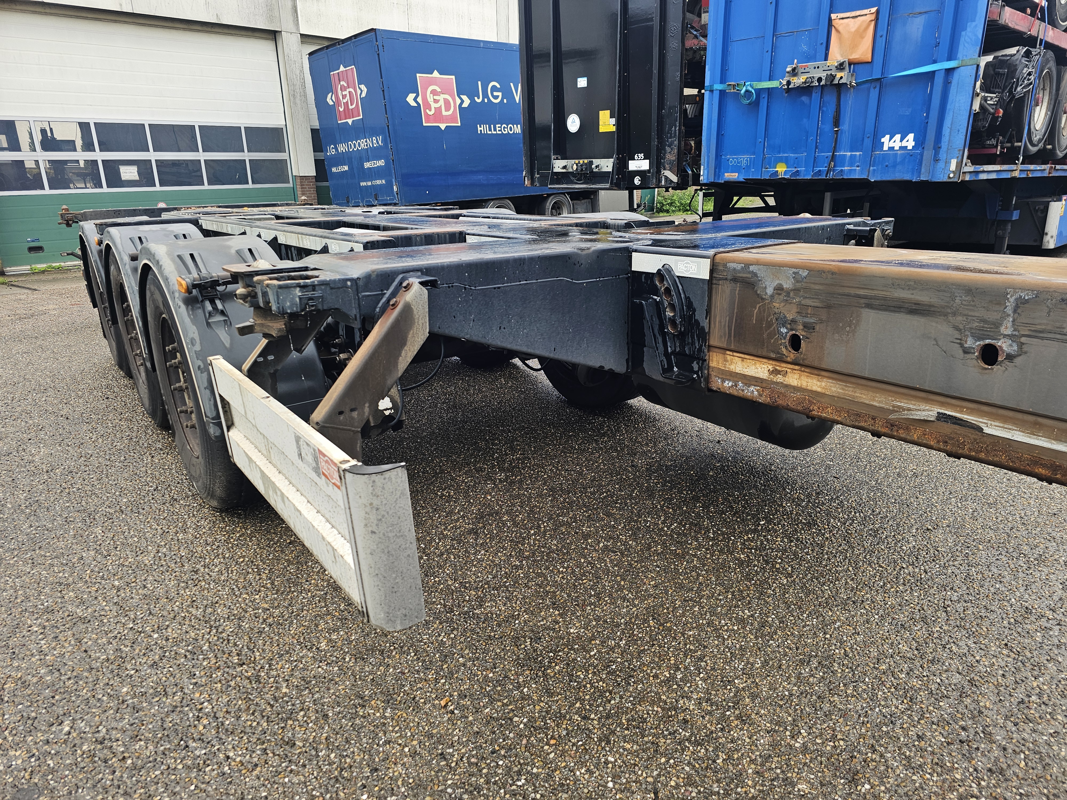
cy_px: 400
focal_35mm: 23
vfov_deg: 58.9
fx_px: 709
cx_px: 534
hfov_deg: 73.9
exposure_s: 1/180
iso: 25
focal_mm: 6.3
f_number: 1.7
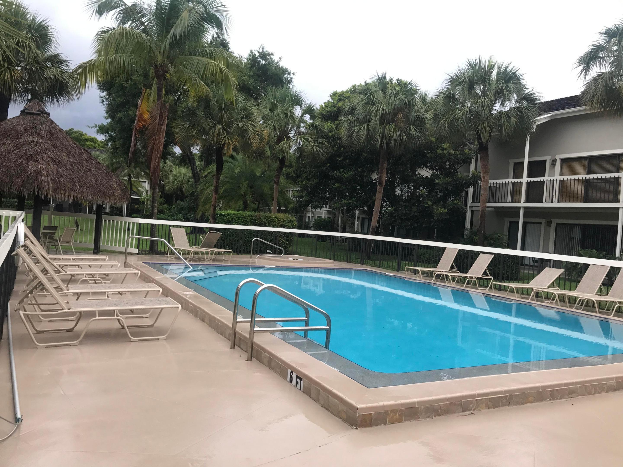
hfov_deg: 63.4
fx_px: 504
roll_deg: -4.2
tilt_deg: -0.1
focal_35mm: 28
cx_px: 312
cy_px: 234
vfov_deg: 49.7
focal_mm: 3.99
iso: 40
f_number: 1.8
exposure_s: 1/120
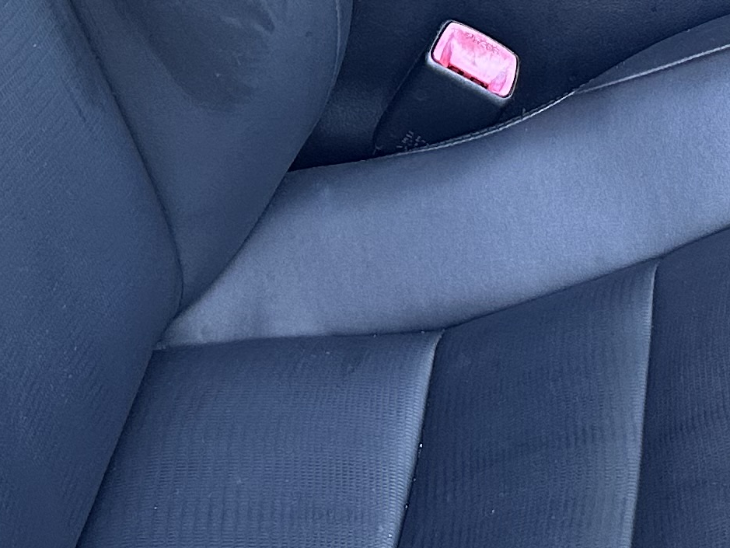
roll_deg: +4.6
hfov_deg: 18.8
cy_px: -504
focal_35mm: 103
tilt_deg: -20.8
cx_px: 648
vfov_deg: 12.8
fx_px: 2173
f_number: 1.78
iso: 250
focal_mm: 6.86
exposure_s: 1/80
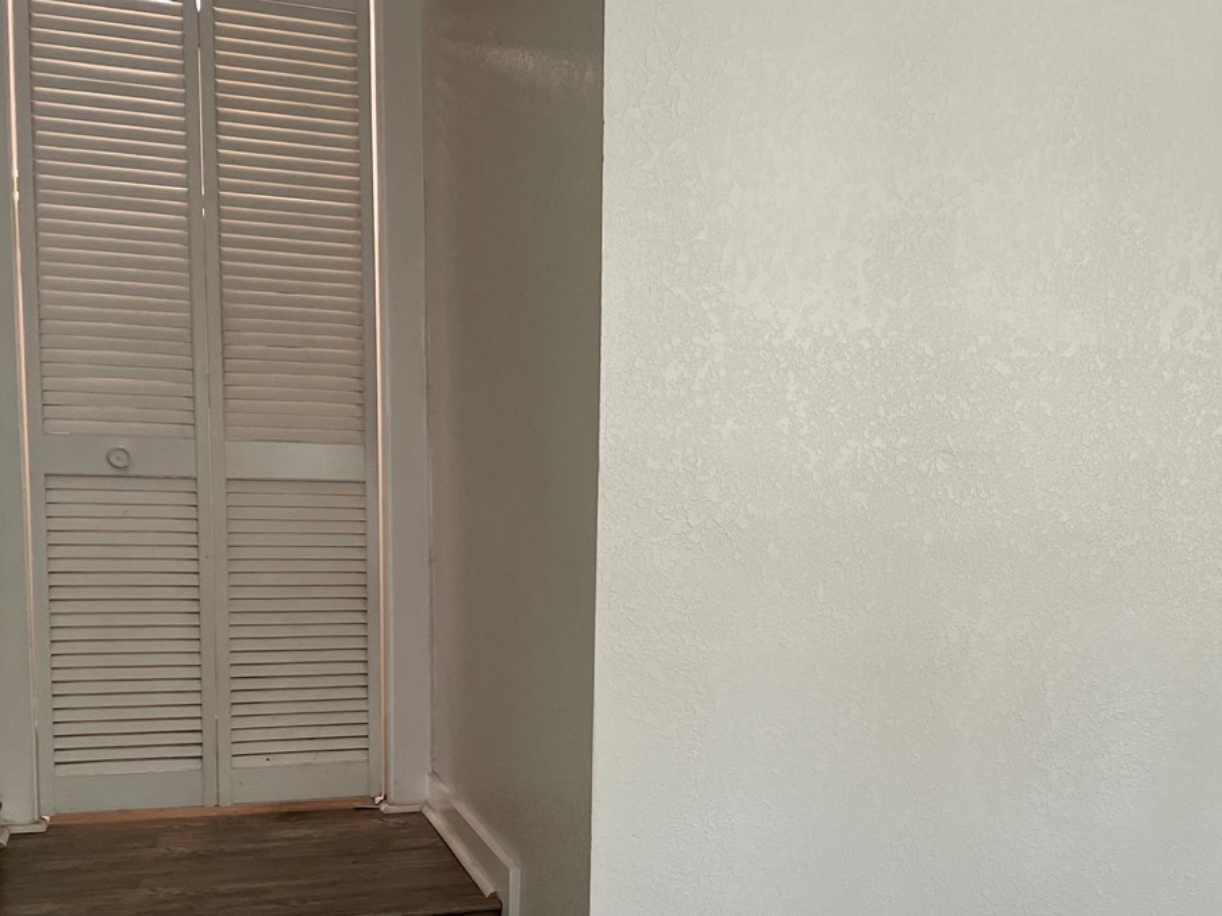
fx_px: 1624
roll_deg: -1.7
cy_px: 663
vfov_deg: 31.1
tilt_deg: -6.6
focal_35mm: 46
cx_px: 918
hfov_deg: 40.1
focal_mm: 4.2
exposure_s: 1/120
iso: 125
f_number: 1.6
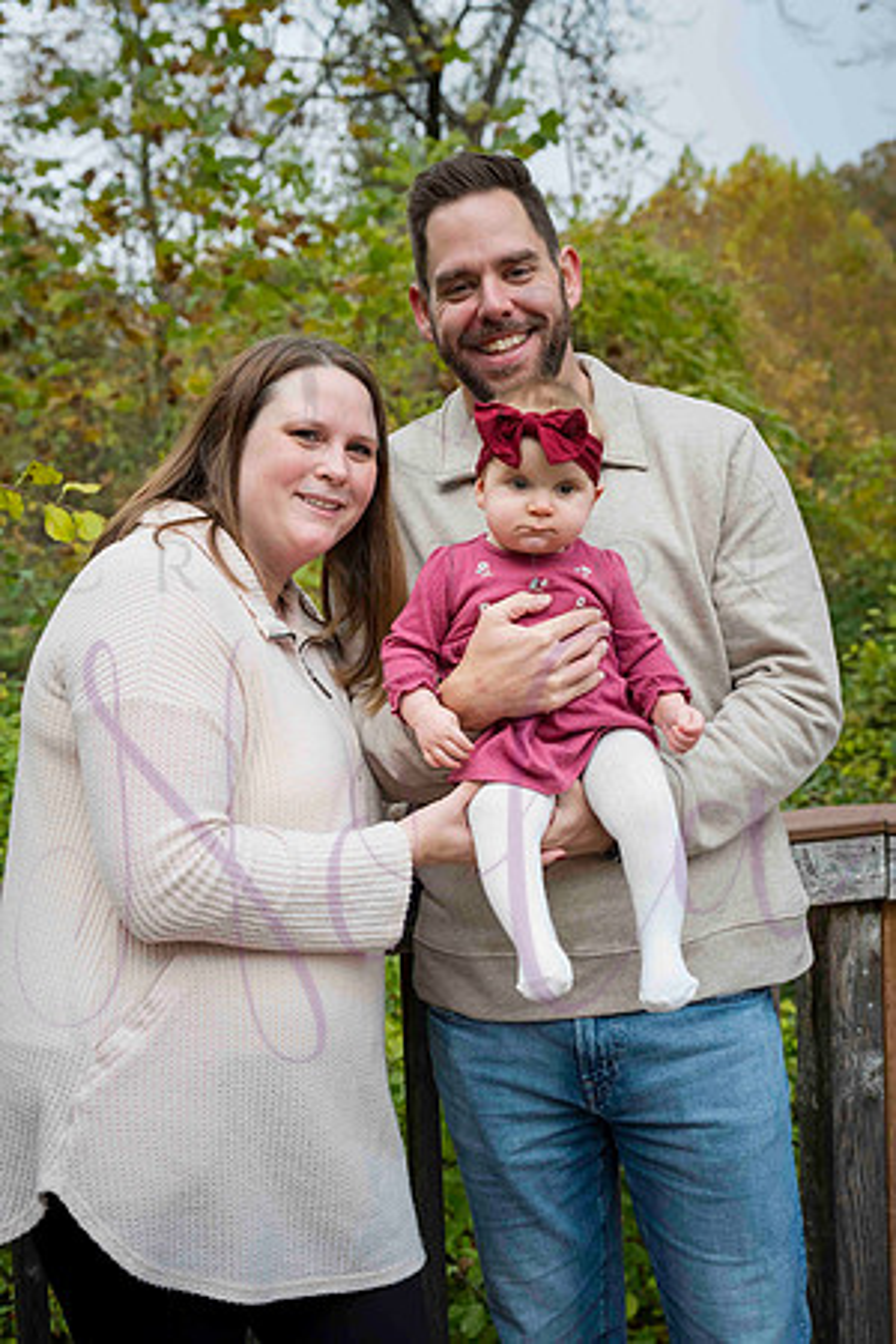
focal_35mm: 51
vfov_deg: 38.9
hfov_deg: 26.5
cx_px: 448
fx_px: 1904
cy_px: 672
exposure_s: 1/500
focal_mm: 51
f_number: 5.6
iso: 400
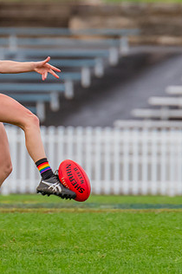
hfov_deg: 1.1
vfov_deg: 1.6
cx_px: -47
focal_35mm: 1306
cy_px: 131
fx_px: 9925
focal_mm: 420
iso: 800
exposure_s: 1/1000
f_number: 6.3
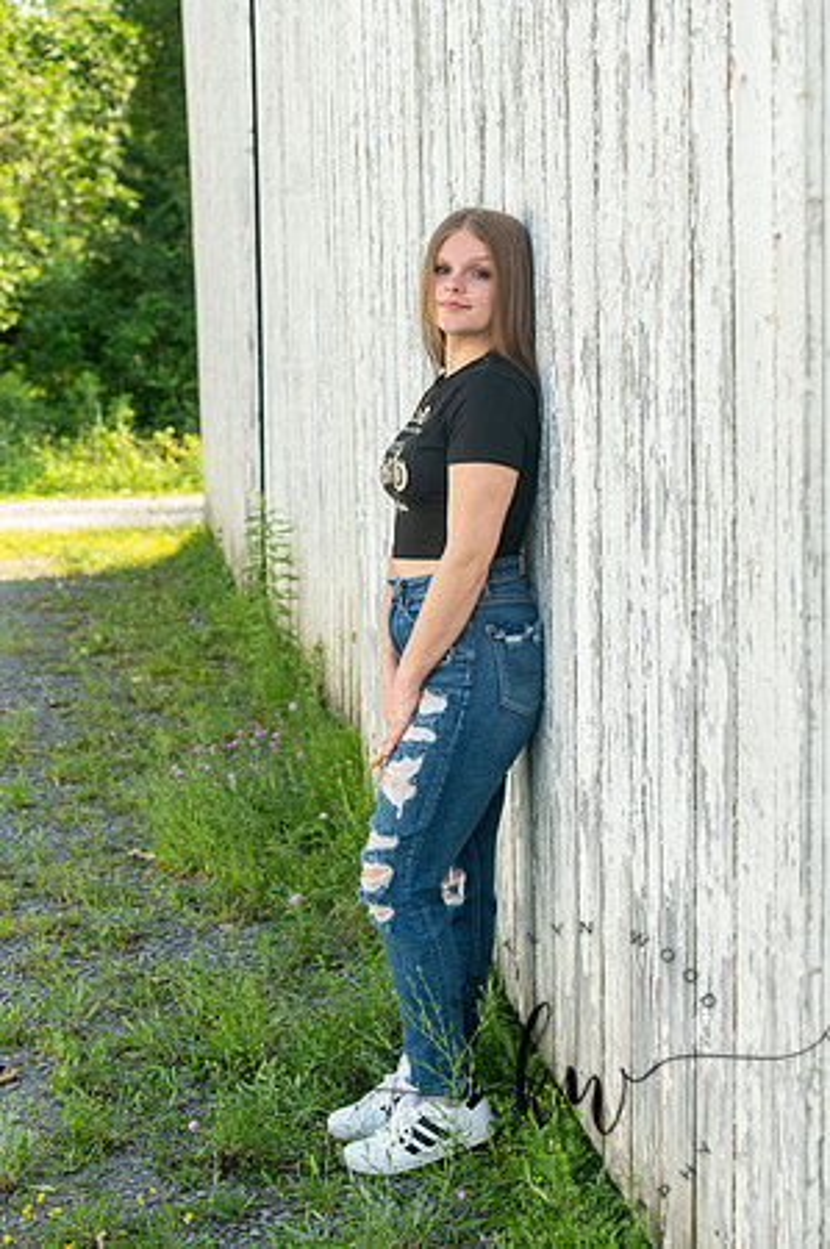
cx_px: 415
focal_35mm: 70
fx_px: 2426
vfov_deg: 28.9
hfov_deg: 19.4
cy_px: 624
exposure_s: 1/250
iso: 400
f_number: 5.6
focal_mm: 70
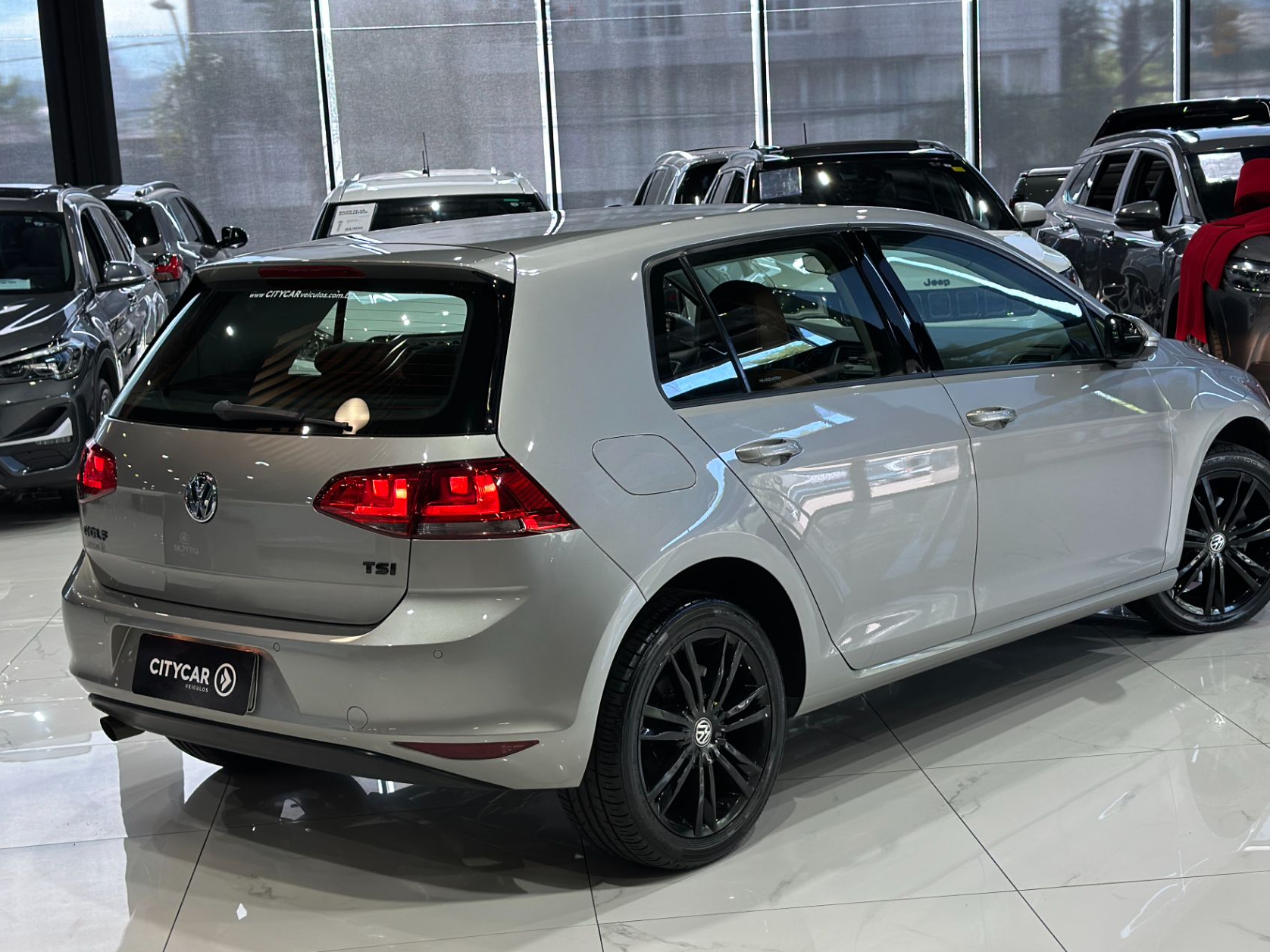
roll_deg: +2.6
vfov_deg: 26.6
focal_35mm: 55
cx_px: 676
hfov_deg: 34.9
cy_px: 513
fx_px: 2018
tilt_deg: -10.2
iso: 125
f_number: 1.78
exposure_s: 1/120
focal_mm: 6.86
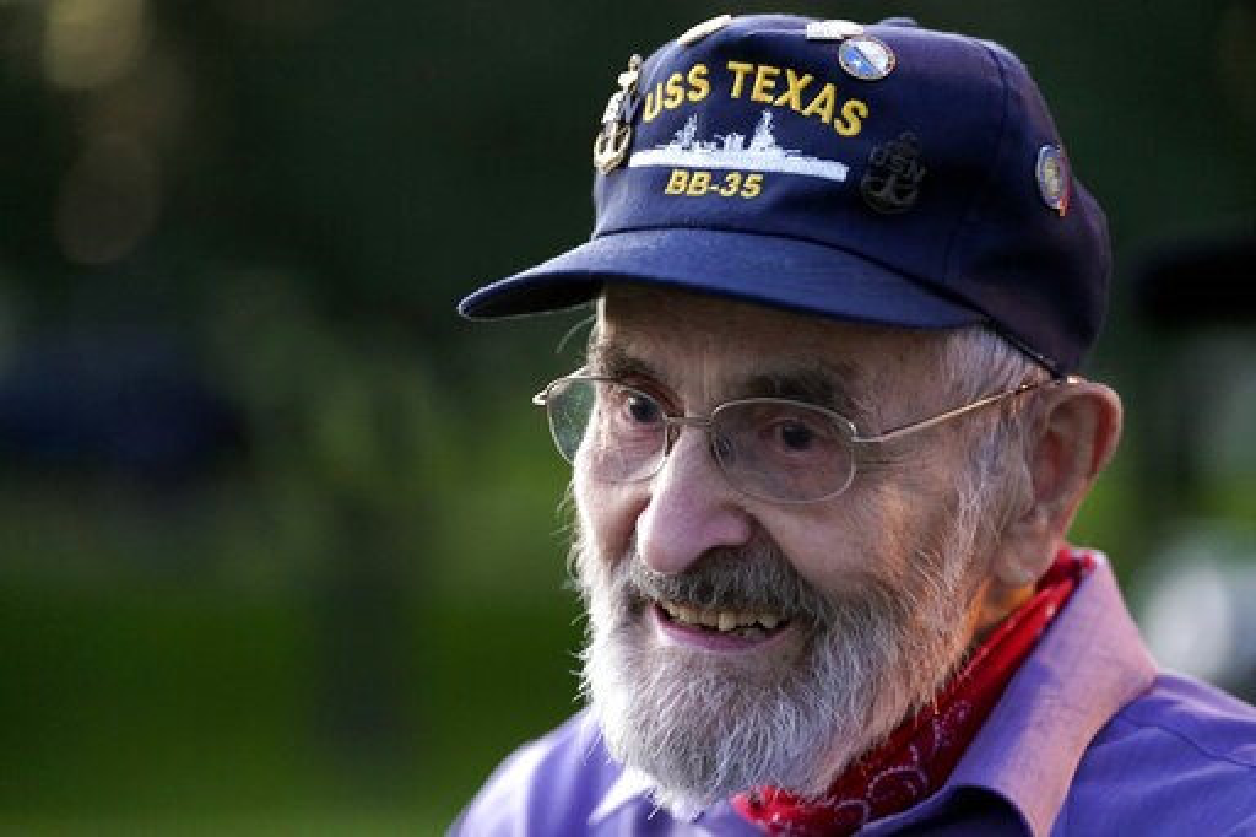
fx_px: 5127
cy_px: 418
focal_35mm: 147
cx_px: 628
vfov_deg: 9.3
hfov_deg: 14.0
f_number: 2.8
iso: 10000
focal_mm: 147
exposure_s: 1/200
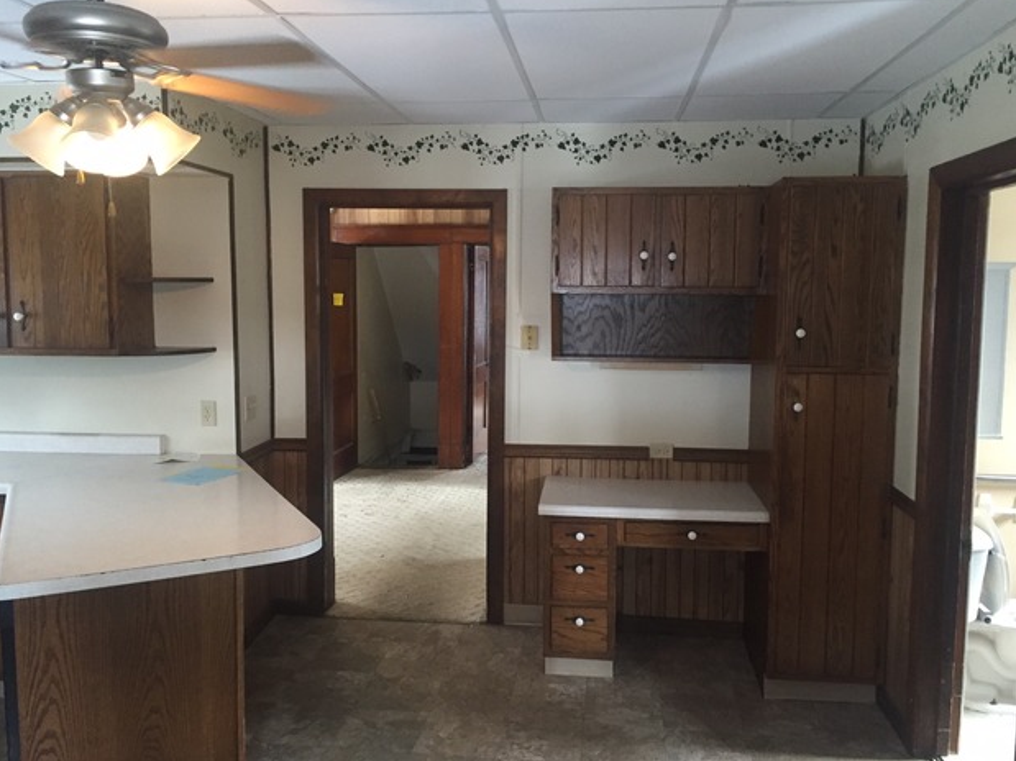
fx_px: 880
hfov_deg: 60.0
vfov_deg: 46.8
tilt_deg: -5.9
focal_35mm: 30
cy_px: 371
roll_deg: -0.3
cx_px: 519
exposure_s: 1/30
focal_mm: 4.15
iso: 250
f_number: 2.2
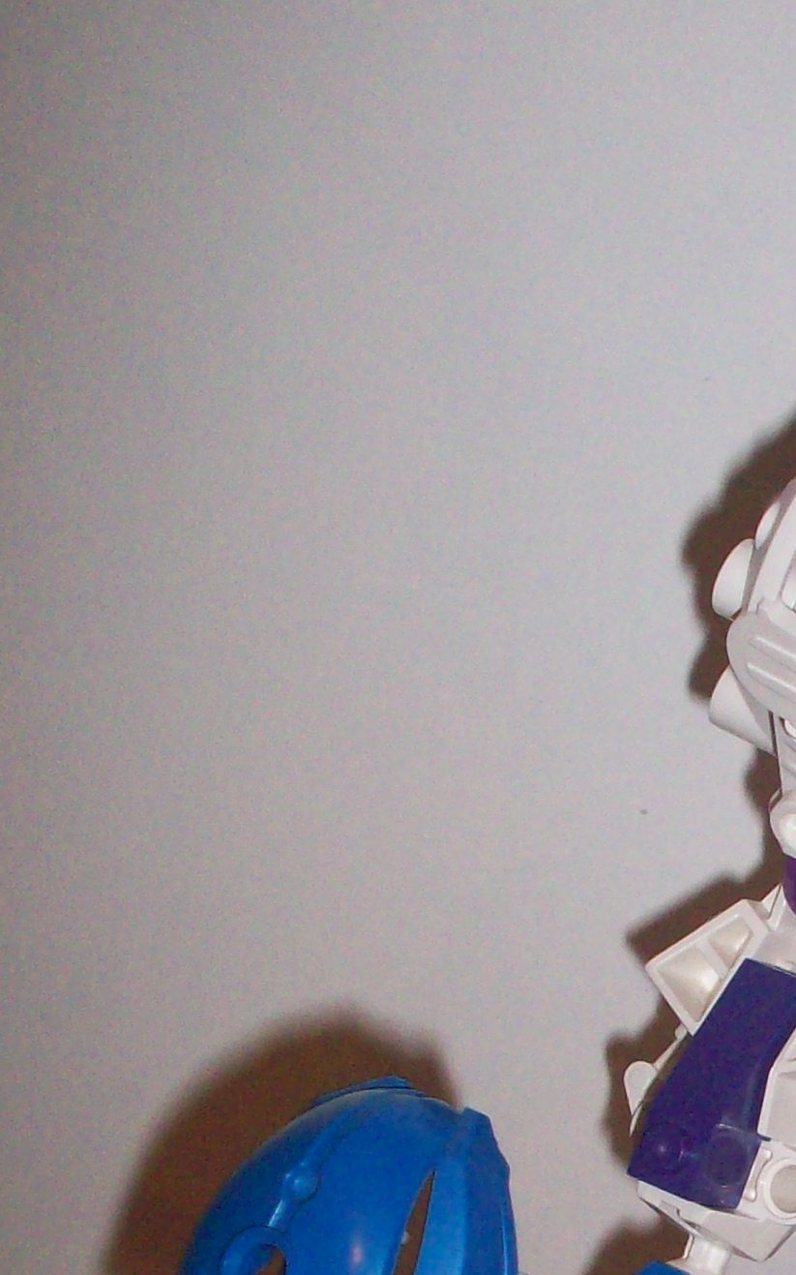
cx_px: 1031
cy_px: 1164
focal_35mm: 91
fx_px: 3159
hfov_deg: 13.8
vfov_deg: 22.2
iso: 160
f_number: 2.8
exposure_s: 1/64
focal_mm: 6.2
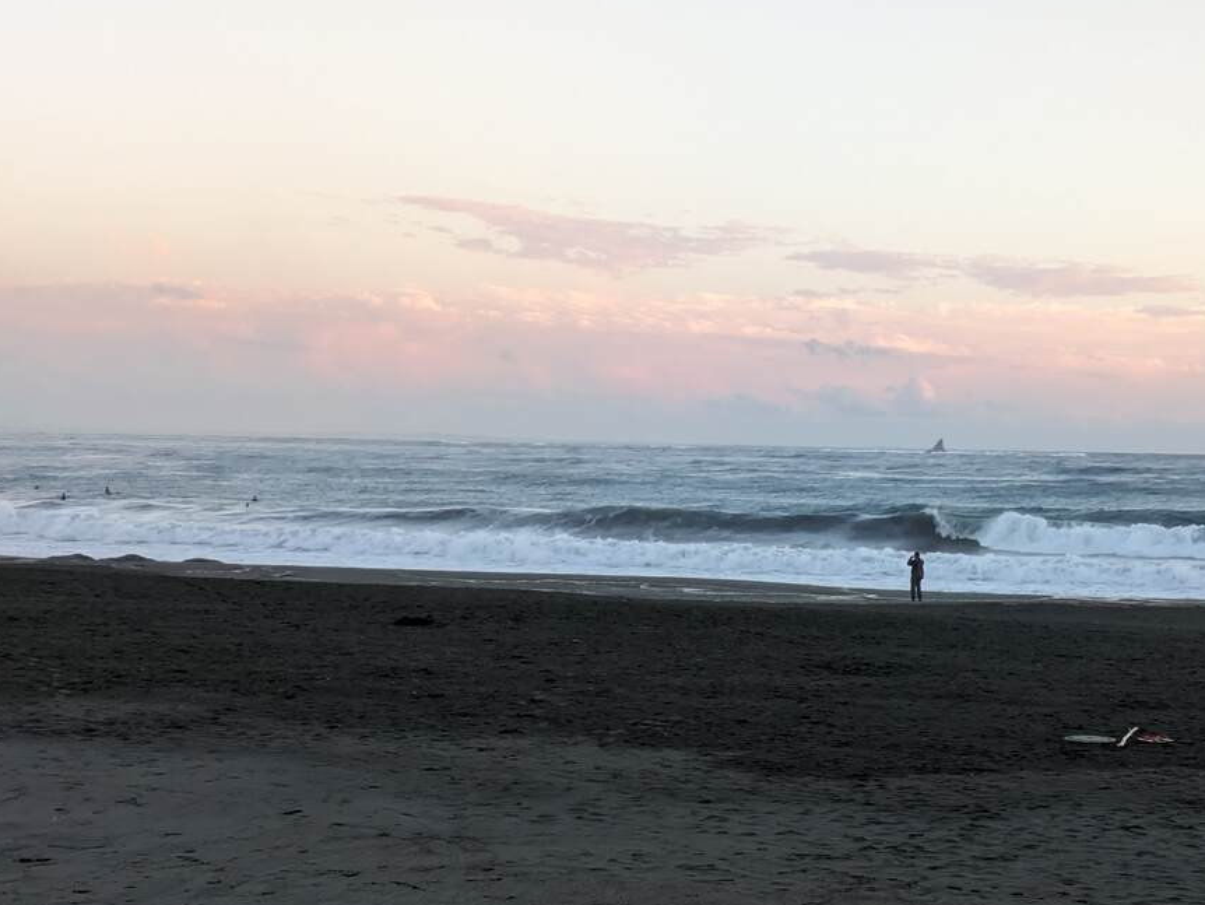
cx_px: 808
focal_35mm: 71
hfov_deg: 27.2
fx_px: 2472
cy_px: 437
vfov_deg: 20.7
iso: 73
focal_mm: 5.43
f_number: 1.89
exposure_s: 1/108
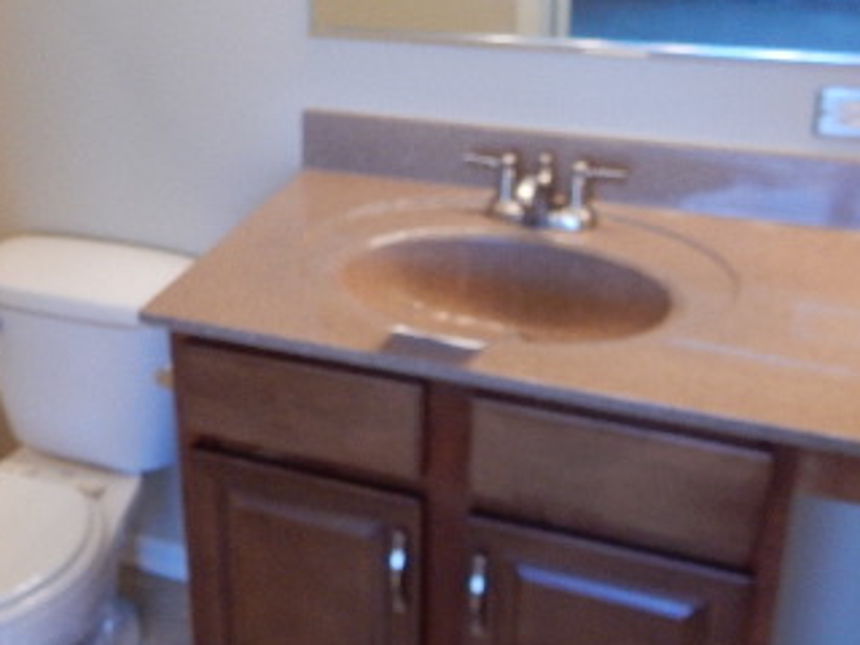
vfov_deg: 29.1
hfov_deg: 37.3
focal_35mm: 50
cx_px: 220
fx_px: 1242
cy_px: 269
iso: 220
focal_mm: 4.5
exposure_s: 1/30
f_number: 3.7
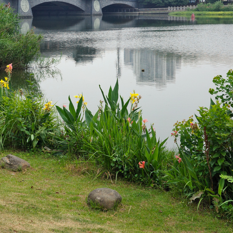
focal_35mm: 86
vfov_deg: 19.9
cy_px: 41
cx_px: 38
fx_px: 655
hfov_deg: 19.9
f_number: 5.6
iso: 200
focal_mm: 26
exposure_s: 1/1000
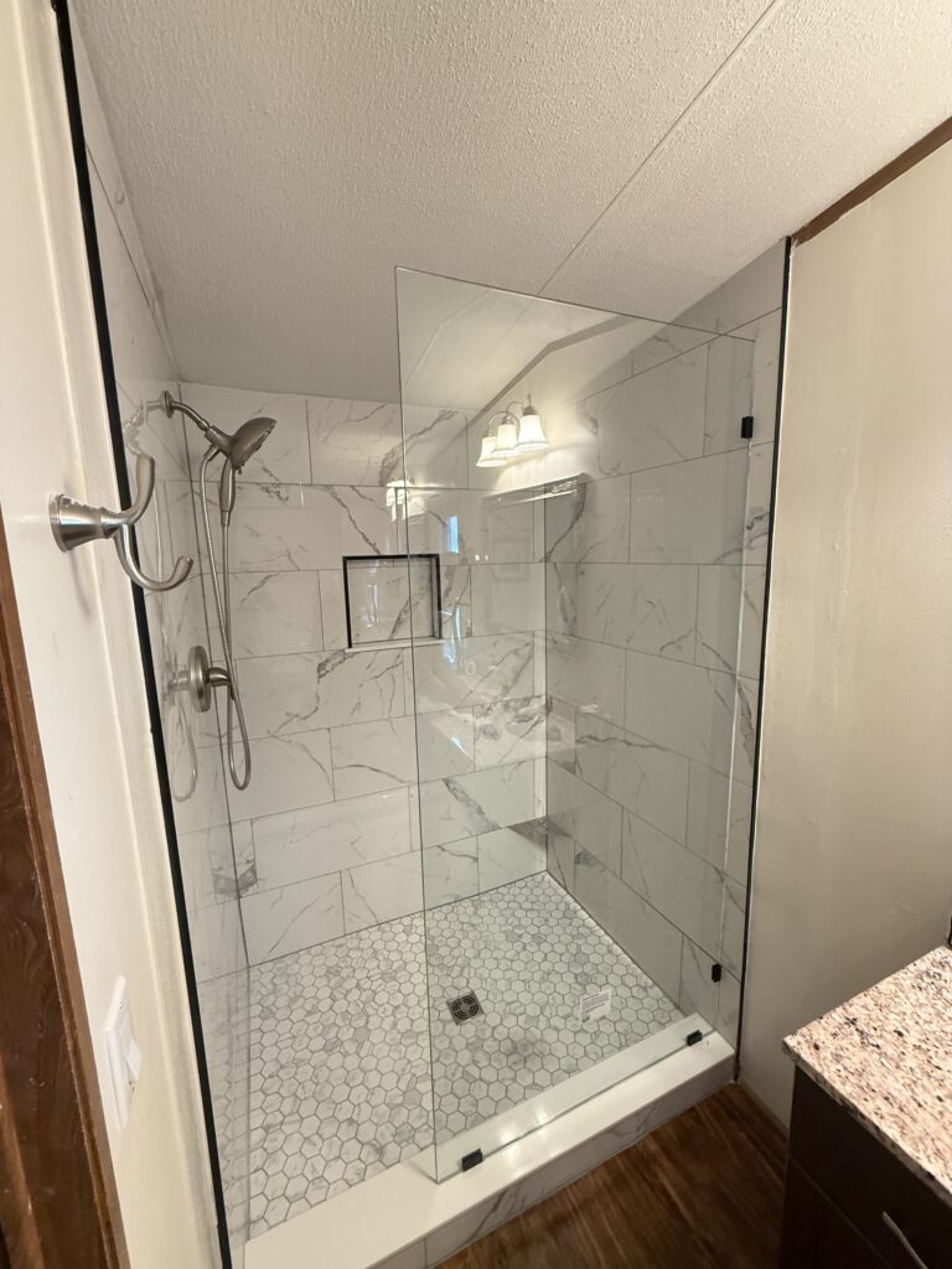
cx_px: 476
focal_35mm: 14
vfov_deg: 102.1
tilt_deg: -9.2
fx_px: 513
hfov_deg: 85.7
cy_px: 634
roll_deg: +0.8
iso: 400
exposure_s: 1/60
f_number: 2.2
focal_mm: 2.22
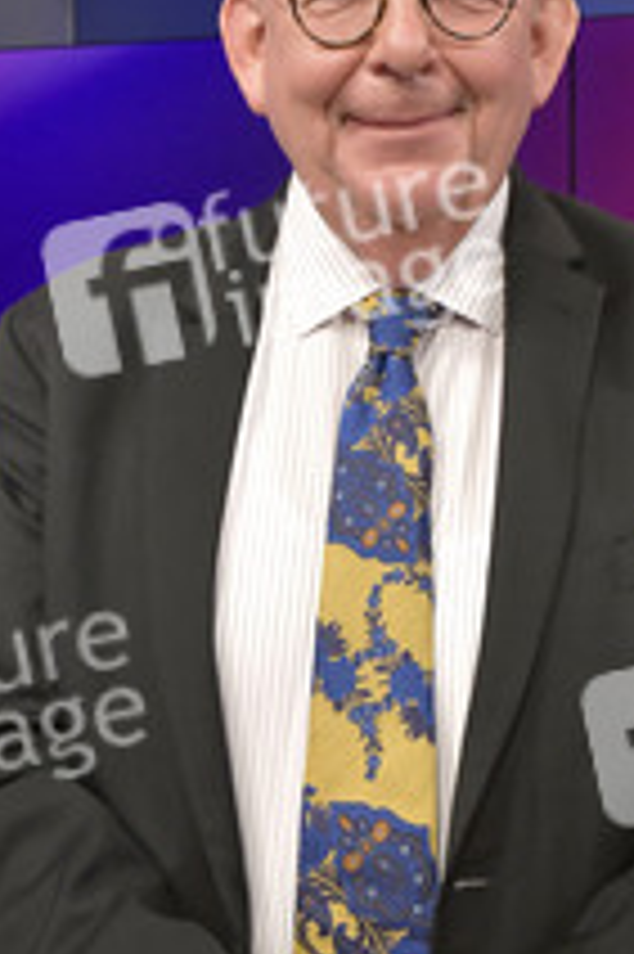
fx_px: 1296
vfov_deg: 40.4
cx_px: 405
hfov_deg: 27.4
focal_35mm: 49
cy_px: 495
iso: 2500
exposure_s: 1/200
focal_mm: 26
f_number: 6.3
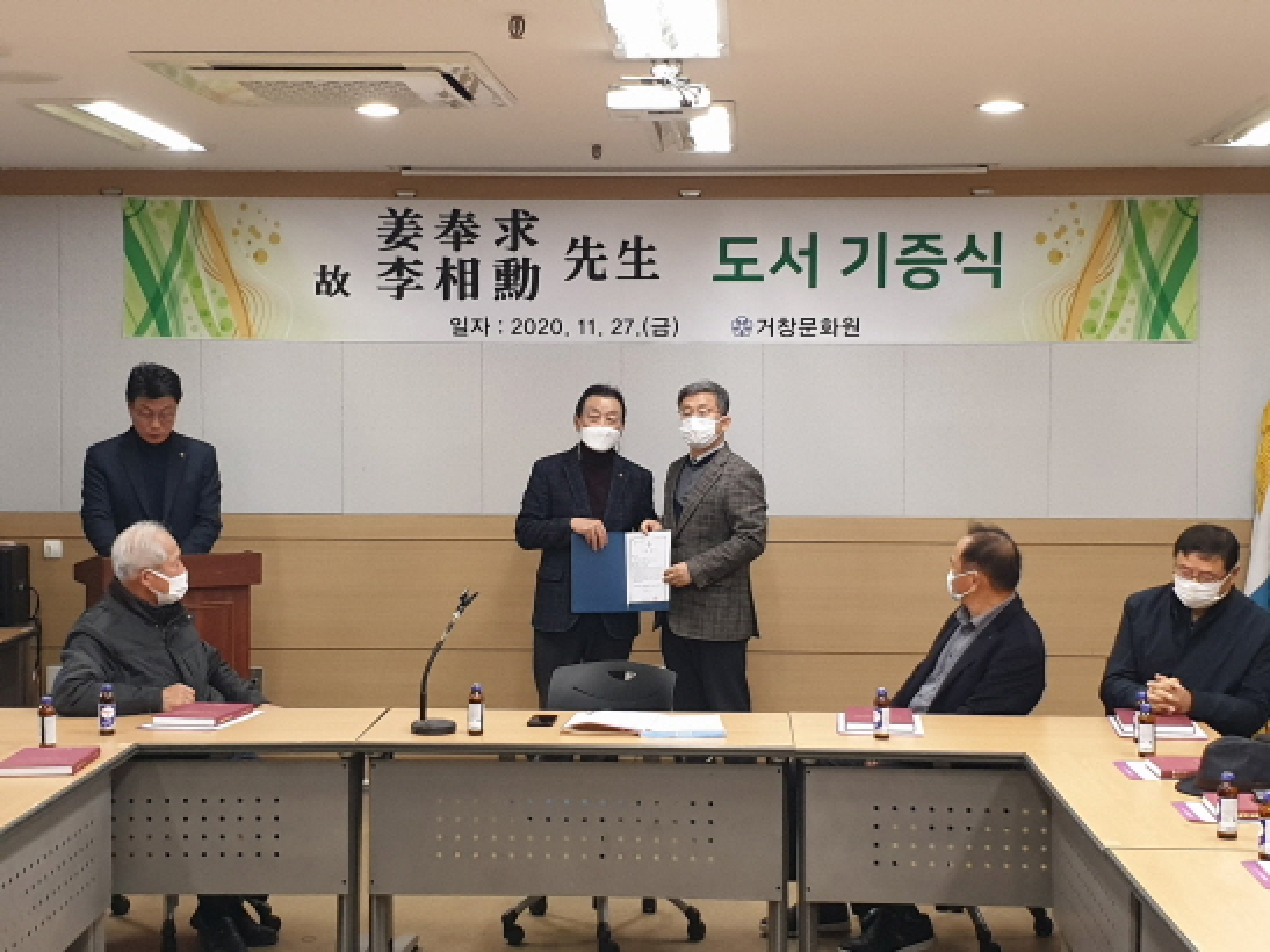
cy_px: 476
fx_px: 954
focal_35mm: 26
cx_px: 635
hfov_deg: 67.3
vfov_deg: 53.0
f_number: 2.4
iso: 250
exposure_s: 1/60
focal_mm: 4.3
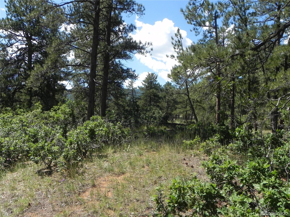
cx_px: 145
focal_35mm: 26
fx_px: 218
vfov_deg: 53.1
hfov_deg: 67.3
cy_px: 108
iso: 160
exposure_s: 1/300
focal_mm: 4.6
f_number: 6.3
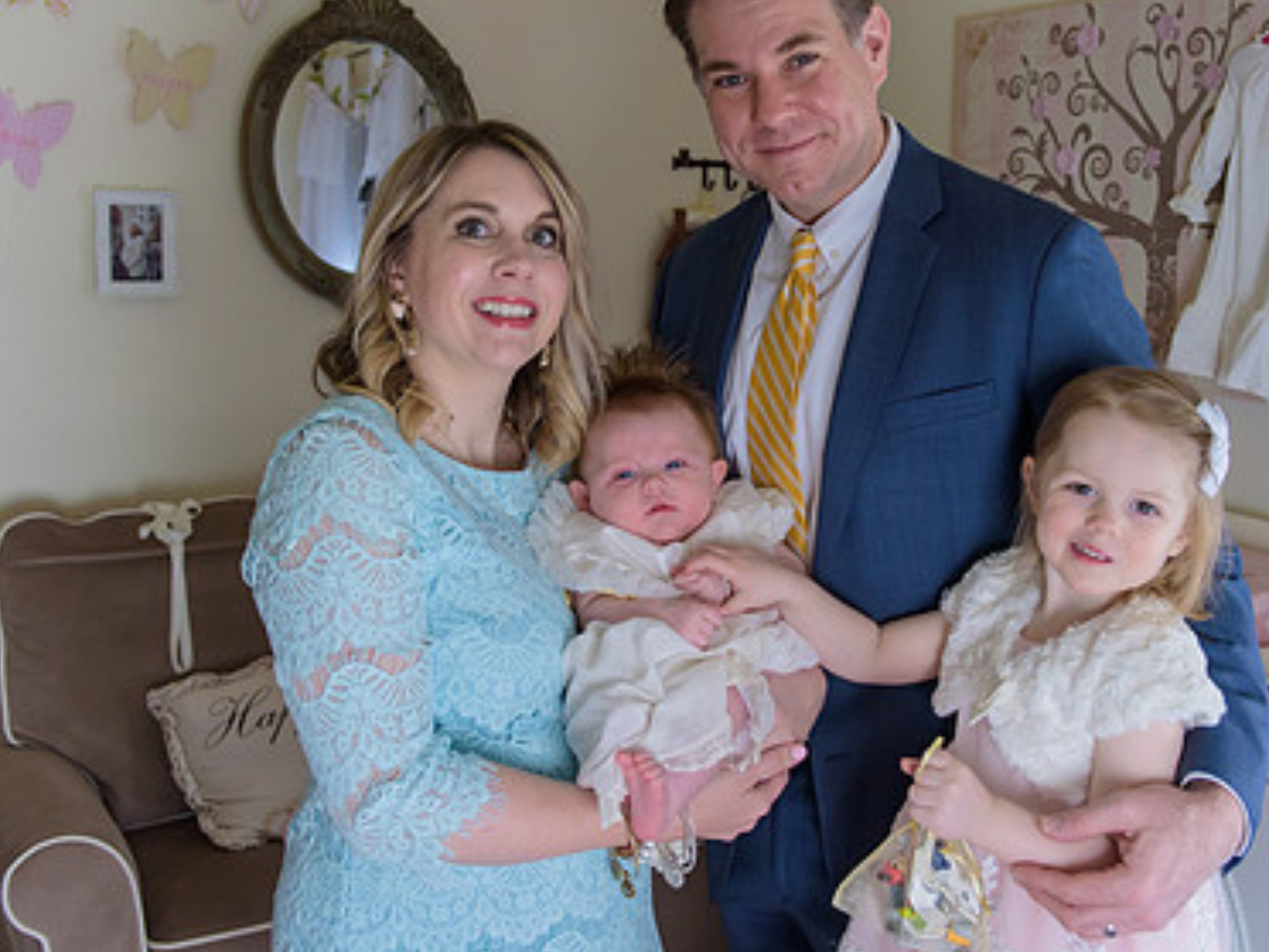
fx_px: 1540
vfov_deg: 34.2
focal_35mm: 42
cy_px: 380
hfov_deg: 44.7
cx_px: 706
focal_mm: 28
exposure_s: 1/125
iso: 1600
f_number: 3.2
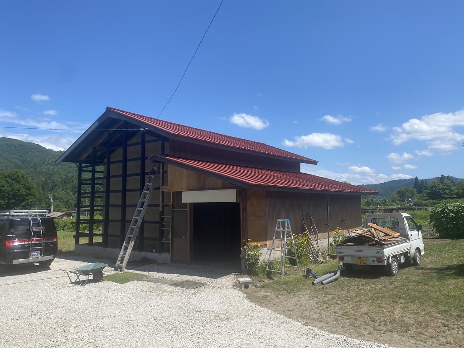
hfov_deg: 67.3
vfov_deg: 53.1
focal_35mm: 26
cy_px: 174
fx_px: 349
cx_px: 232
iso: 32
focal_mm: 4.25
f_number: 1.8
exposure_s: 1/2890
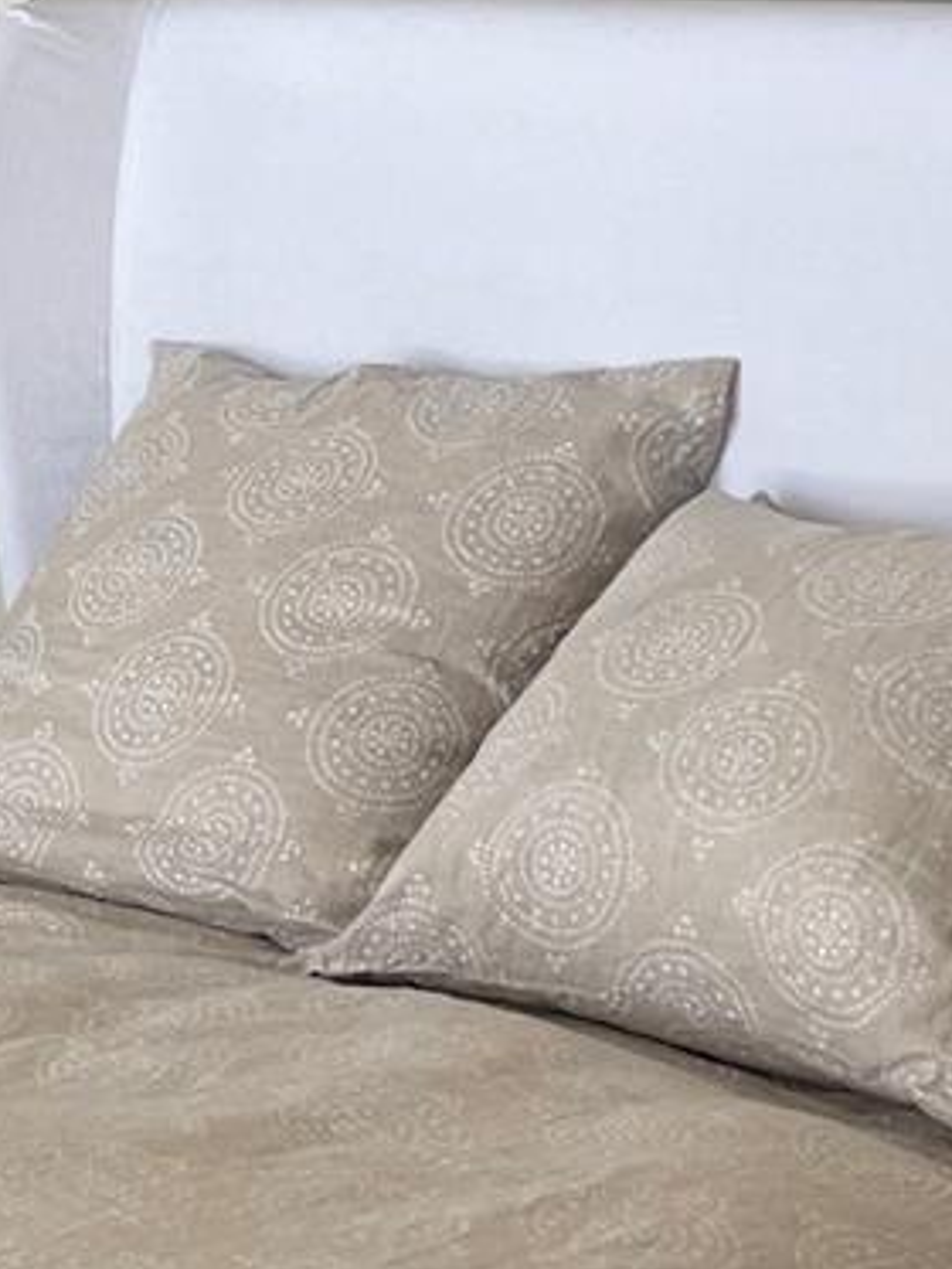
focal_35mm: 107
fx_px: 3921
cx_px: 143
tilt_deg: -4.9
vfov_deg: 18.3
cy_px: 354
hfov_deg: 13.7
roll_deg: -1.4
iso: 125
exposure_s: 1/120
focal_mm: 4.2
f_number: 1.6
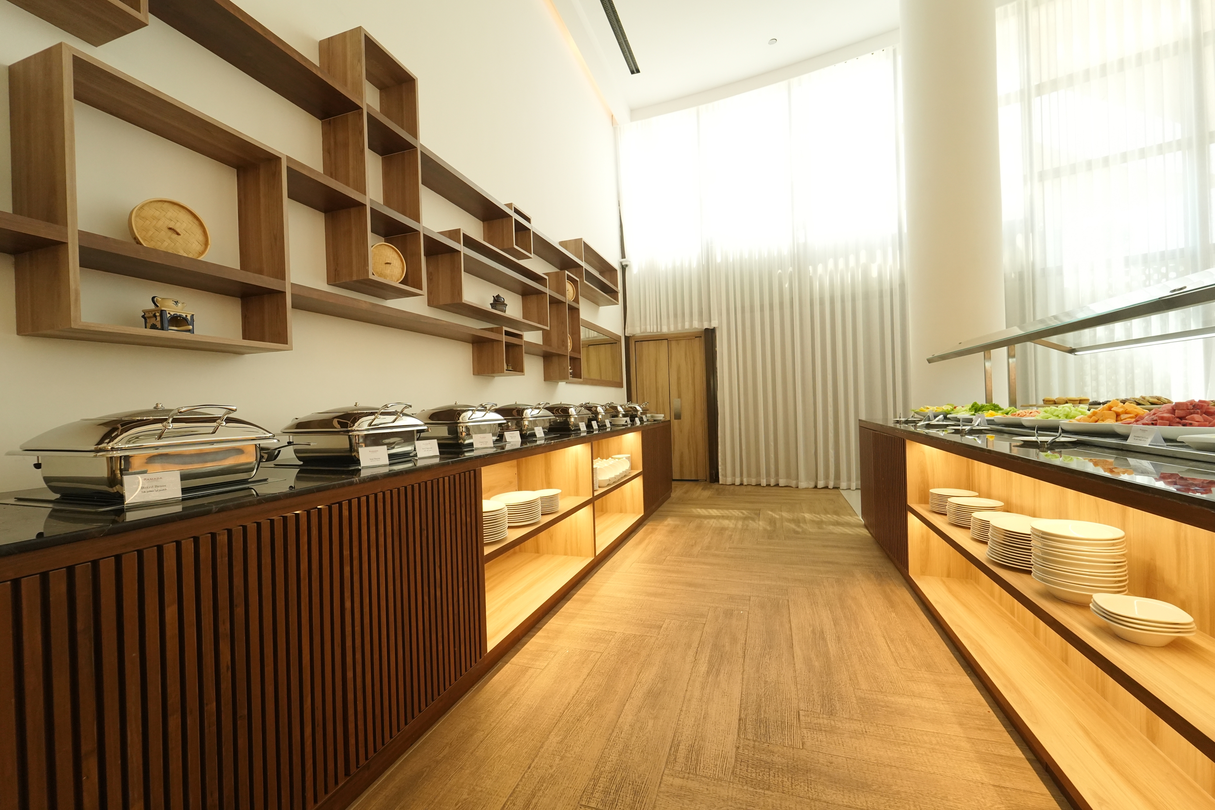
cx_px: 608
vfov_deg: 81.2
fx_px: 472
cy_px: 405
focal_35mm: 14
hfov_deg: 104.3
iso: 3200
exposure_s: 1/160
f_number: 8
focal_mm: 14
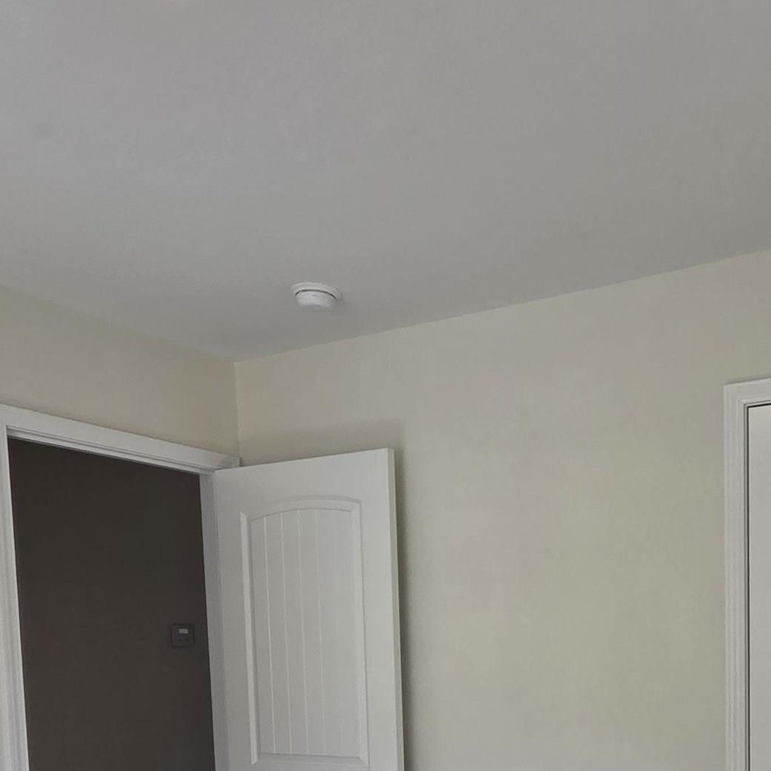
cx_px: 623
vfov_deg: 43.3
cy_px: 726
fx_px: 857
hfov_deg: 45.8
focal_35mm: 34
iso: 50
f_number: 2.2
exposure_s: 1/131
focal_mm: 2.2
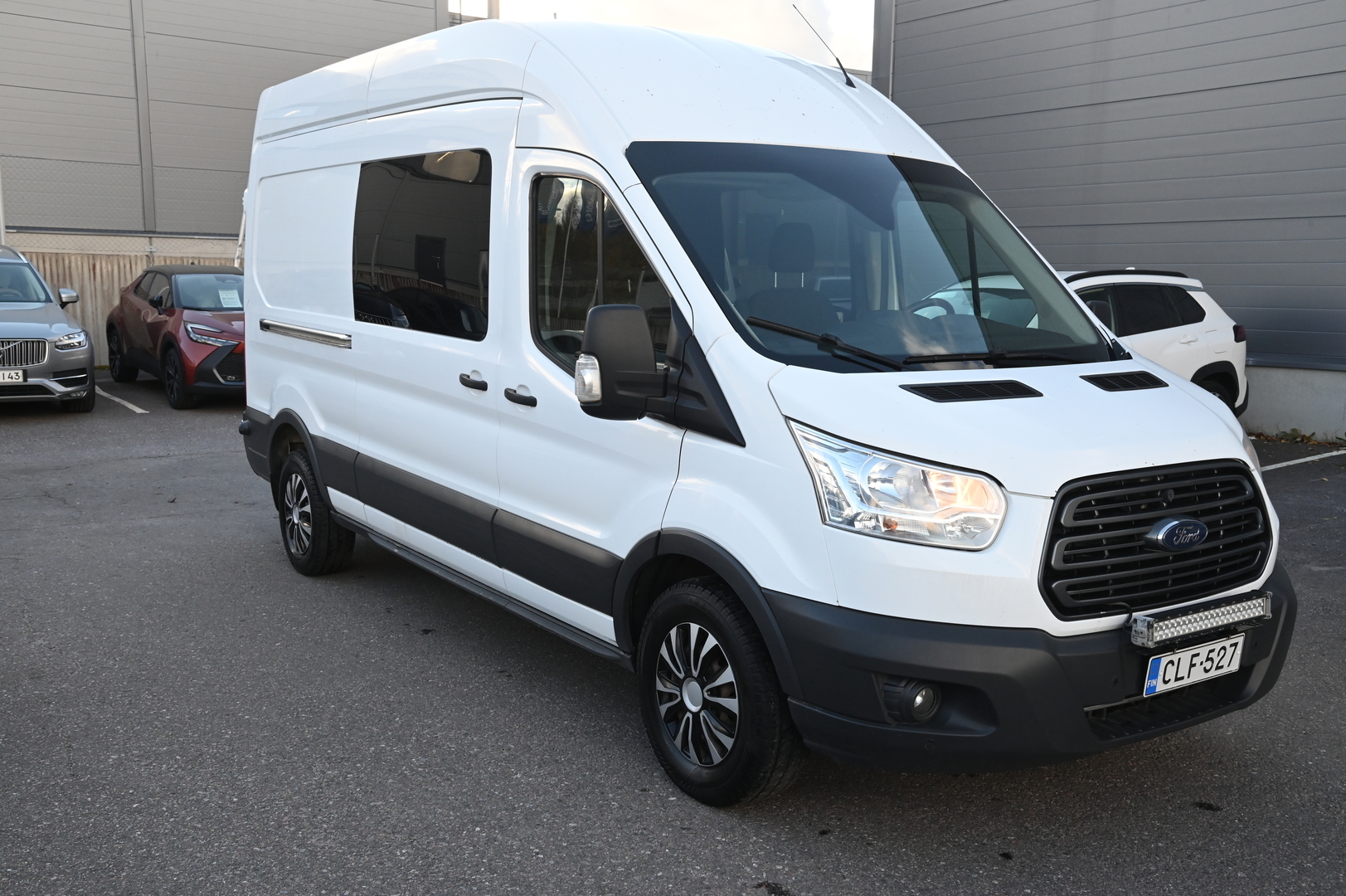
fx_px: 1270
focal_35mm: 34
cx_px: 673
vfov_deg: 38.8
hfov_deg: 55.8
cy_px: 448
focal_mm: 34
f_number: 13
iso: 2000
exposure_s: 1/320
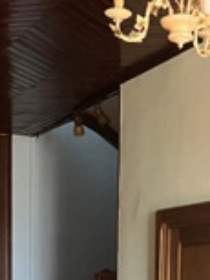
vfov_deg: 17.9
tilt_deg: -4.5
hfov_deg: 14.5
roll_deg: +0.6
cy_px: 373
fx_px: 824
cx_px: 110
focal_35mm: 102
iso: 500
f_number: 1.6
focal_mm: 5.1
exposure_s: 1/50
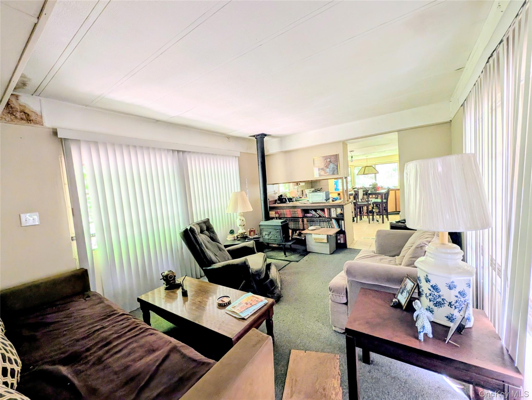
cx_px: 266
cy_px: 200
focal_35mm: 12
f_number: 1.7
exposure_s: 1/33.3
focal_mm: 2.02
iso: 101
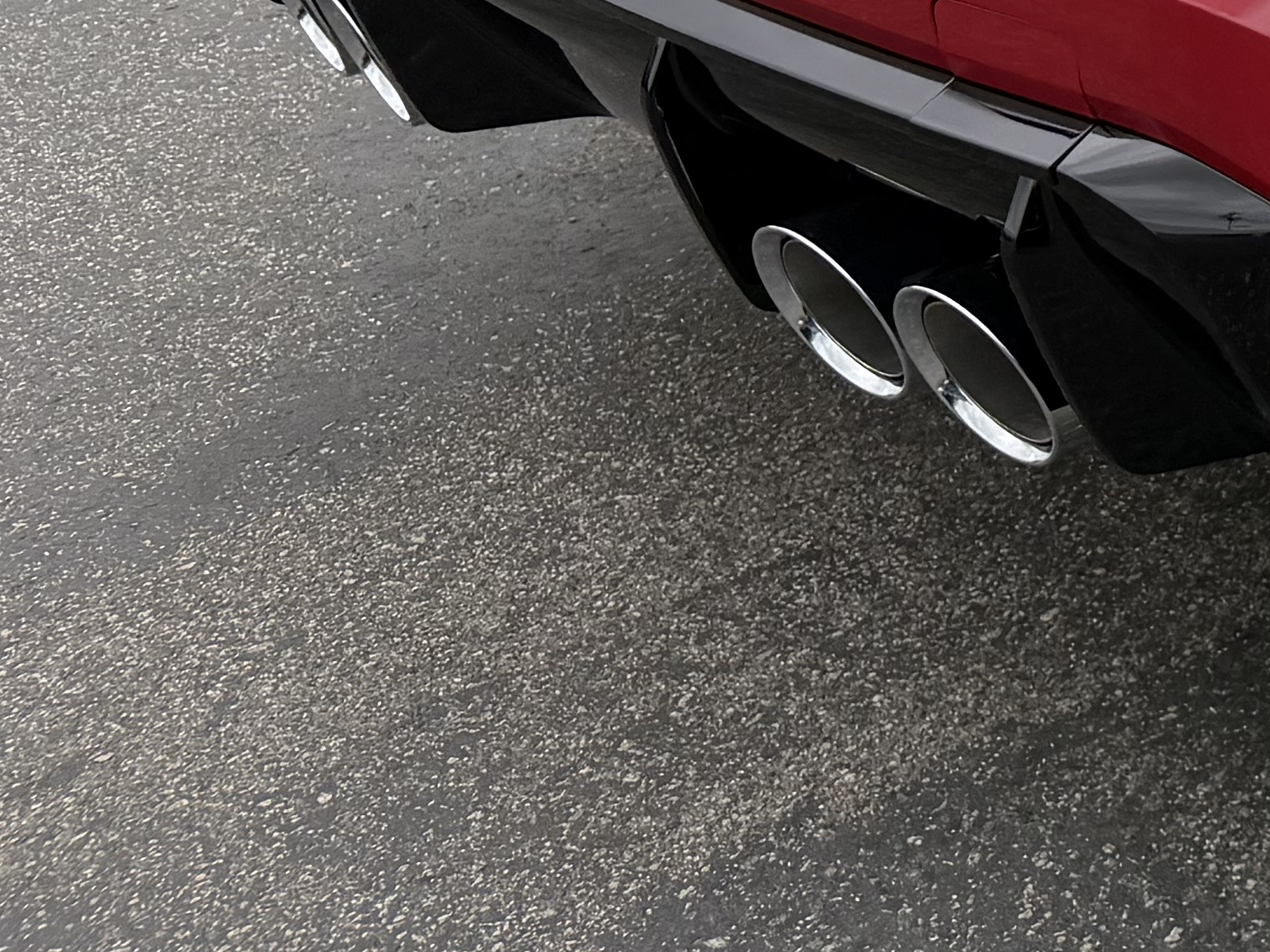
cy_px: -614
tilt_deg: -14.2
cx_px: 2220
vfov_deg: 15.0
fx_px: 3265
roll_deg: +0.8
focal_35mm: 89
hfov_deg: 18.0
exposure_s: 1/2053
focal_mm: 6.76
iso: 100
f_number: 1.78
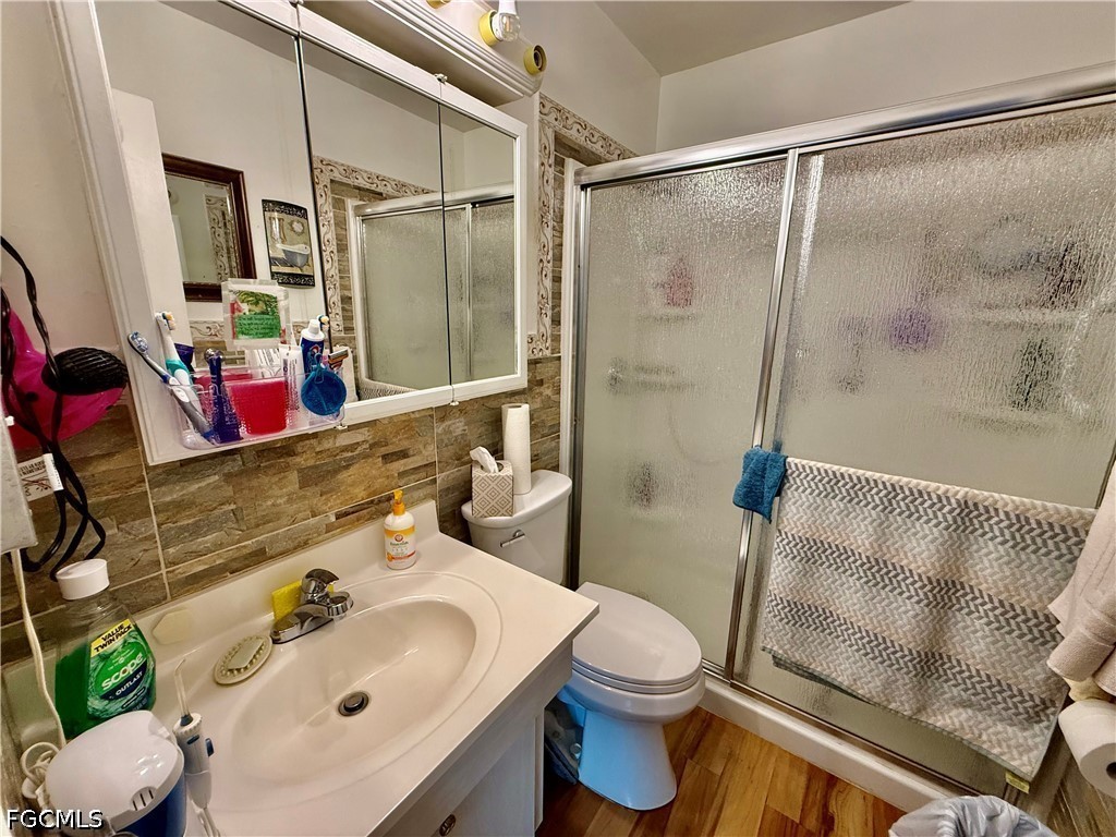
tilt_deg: -13.3
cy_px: 418
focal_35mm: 14
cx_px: 558
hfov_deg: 102.1
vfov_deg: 85.7
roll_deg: -1.2
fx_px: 451
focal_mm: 2.22
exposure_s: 1/120
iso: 320
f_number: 2.2
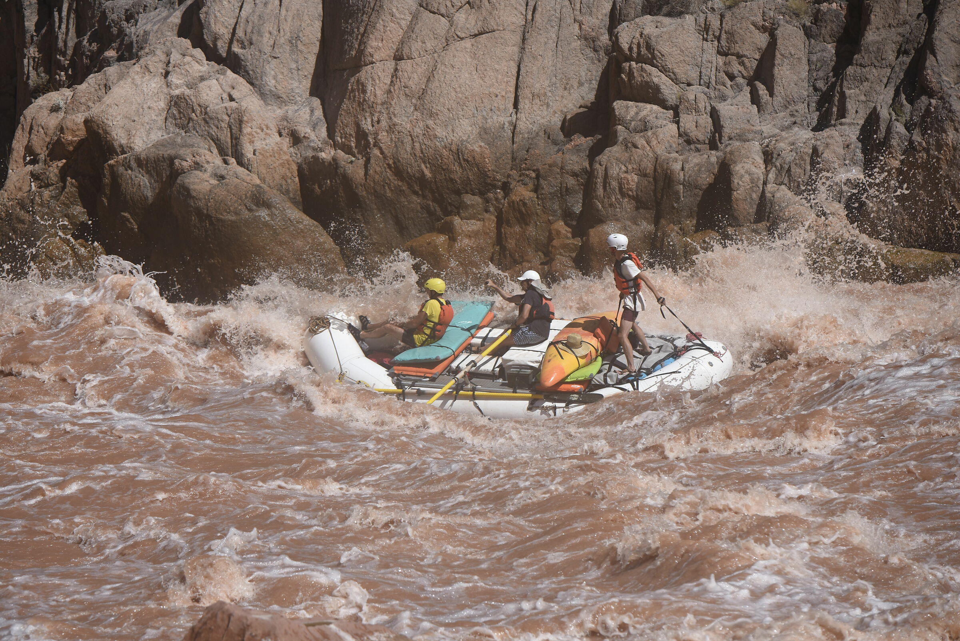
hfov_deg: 10.3
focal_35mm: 200
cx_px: 480
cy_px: 320
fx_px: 5335
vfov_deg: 6.9
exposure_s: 1/1250
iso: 200
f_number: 6.3
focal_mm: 200
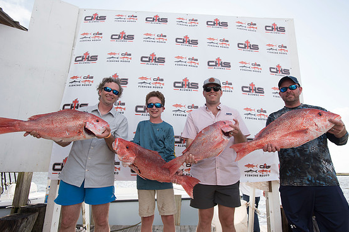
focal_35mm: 21
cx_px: 182
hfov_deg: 81.2
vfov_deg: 59.4
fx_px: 203
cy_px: 116
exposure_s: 1/500
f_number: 7.1
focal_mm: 20
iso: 250
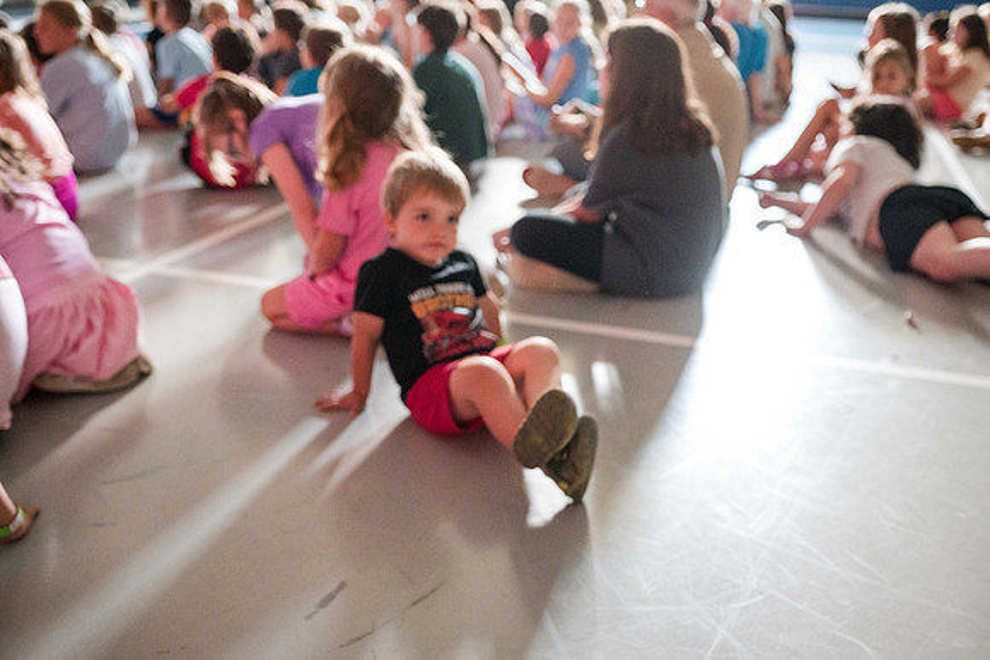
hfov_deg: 51.5
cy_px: 330
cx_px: 496
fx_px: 1027
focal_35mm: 37
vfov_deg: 35.6
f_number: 2.8
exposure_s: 1/60
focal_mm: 35
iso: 7200
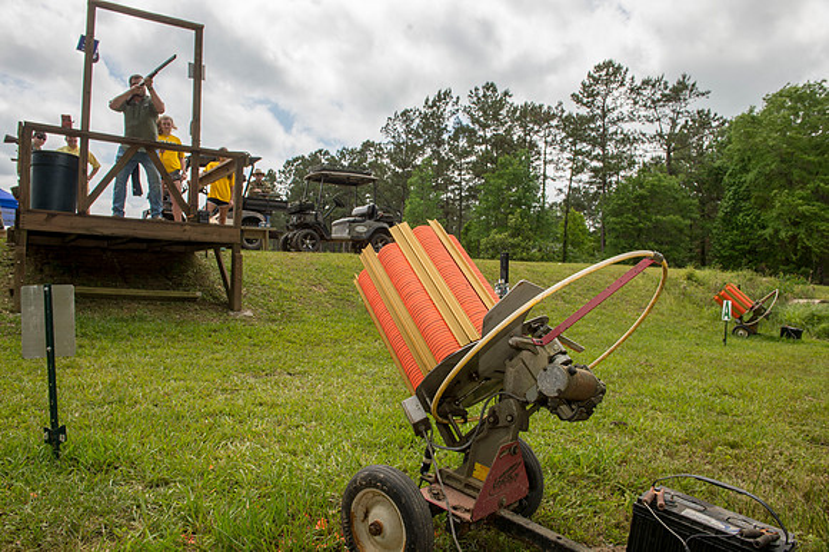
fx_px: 552
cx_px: 414
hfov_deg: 73.8
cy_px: 276
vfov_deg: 53.1
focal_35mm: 24
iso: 160
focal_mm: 24
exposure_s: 1/250
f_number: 9
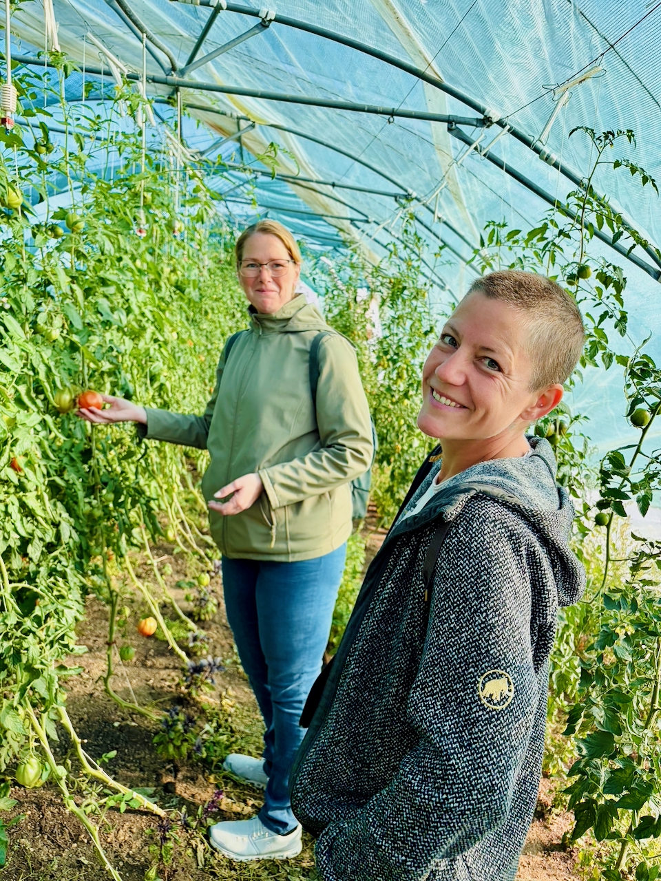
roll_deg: -2.9
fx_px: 662
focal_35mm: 26
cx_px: 330
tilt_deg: -8.8
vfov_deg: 67.3
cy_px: 440
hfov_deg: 53.1
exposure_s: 1/475
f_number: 1.6
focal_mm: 5.96
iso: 50
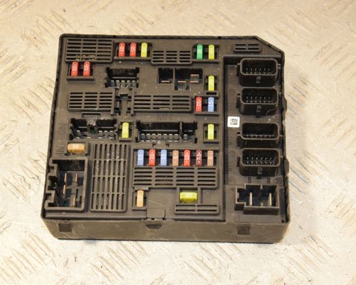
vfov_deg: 19.8
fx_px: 818
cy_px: 142
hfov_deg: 24.6
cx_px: 173
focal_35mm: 78
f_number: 4.8
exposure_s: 1/200
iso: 800
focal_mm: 45
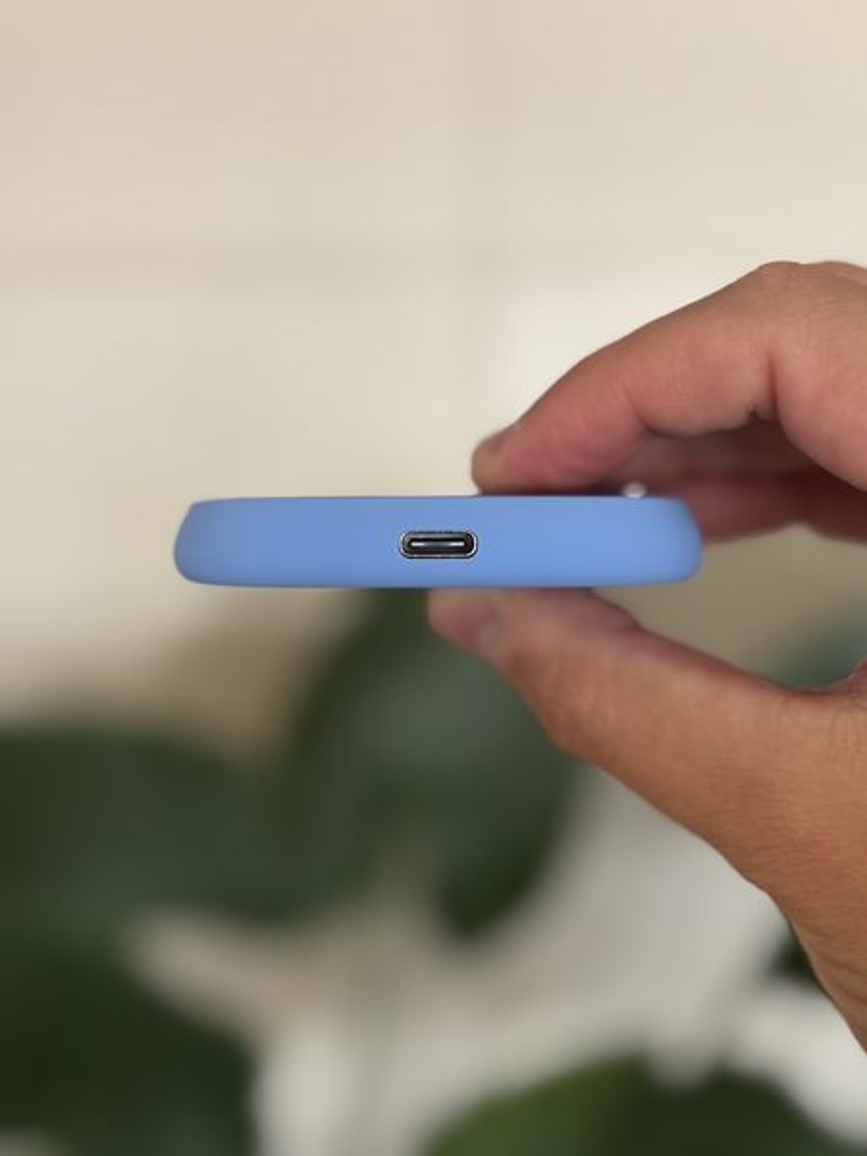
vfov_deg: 36.8
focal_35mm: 52
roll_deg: +0.1
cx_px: 434
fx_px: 1737
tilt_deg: -10.4
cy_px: 578
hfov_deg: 28.0
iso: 160
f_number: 1.6
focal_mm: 5.96
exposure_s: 1/60
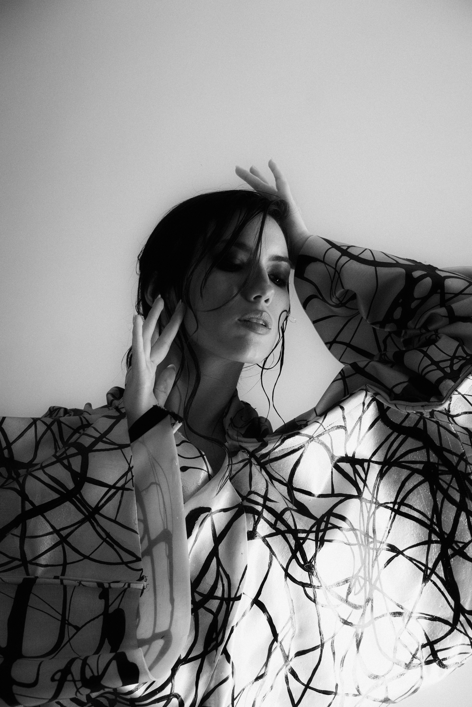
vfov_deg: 37.9
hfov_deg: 25.8
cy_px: 354
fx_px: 1032
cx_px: 236
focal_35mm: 52
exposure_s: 1/320
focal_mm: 35
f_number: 6.3
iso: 1600
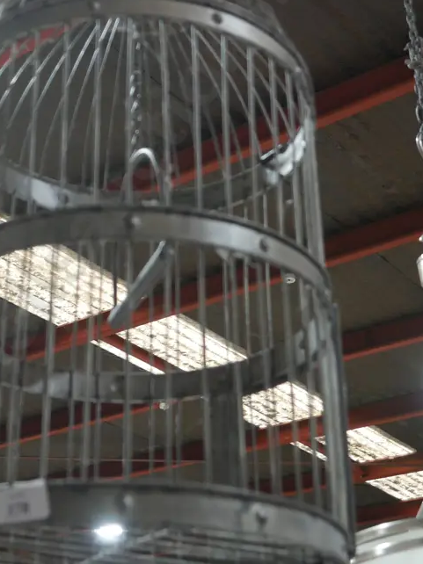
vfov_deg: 28.8
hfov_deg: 21.8
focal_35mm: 67
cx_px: 121
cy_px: 188
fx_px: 1092
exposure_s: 1/60
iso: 1000
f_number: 4.6
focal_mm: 21
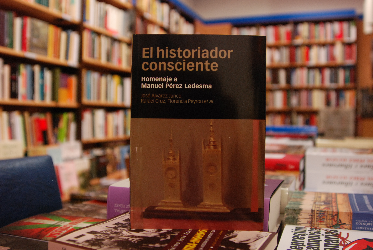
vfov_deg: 37.0
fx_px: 373
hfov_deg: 53.1
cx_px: 186
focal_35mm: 36
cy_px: 125
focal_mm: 24
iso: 500
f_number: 2.8
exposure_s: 1/60
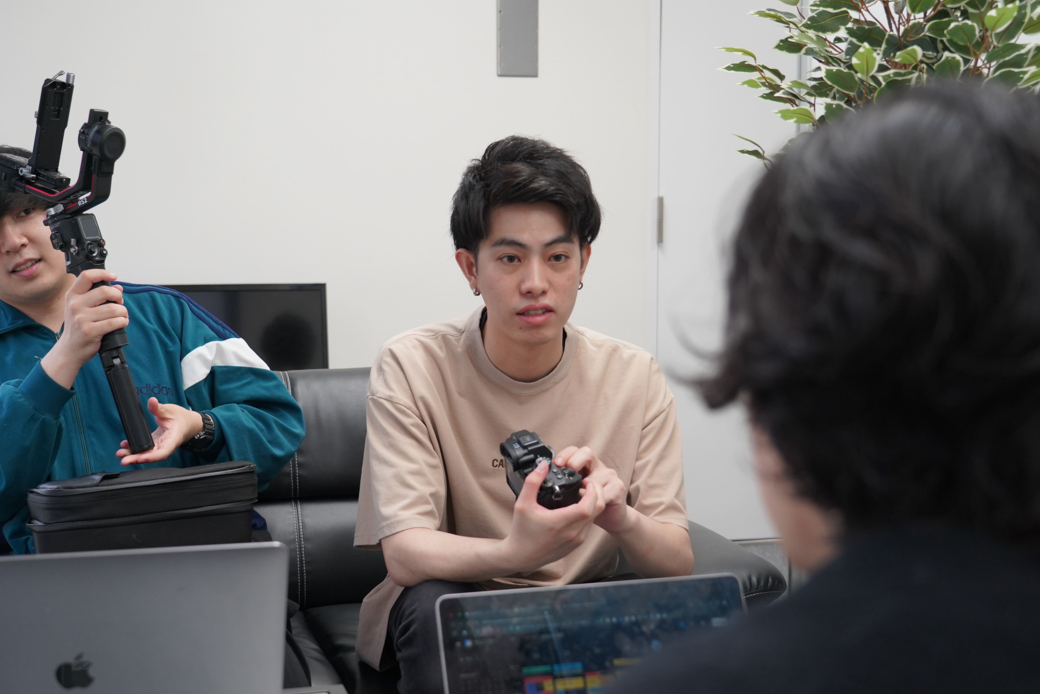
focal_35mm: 46
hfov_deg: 42.7
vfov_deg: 29.2
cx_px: 496
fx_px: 1329
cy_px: 392
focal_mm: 40
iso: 1600
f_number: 4
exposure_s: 1/160
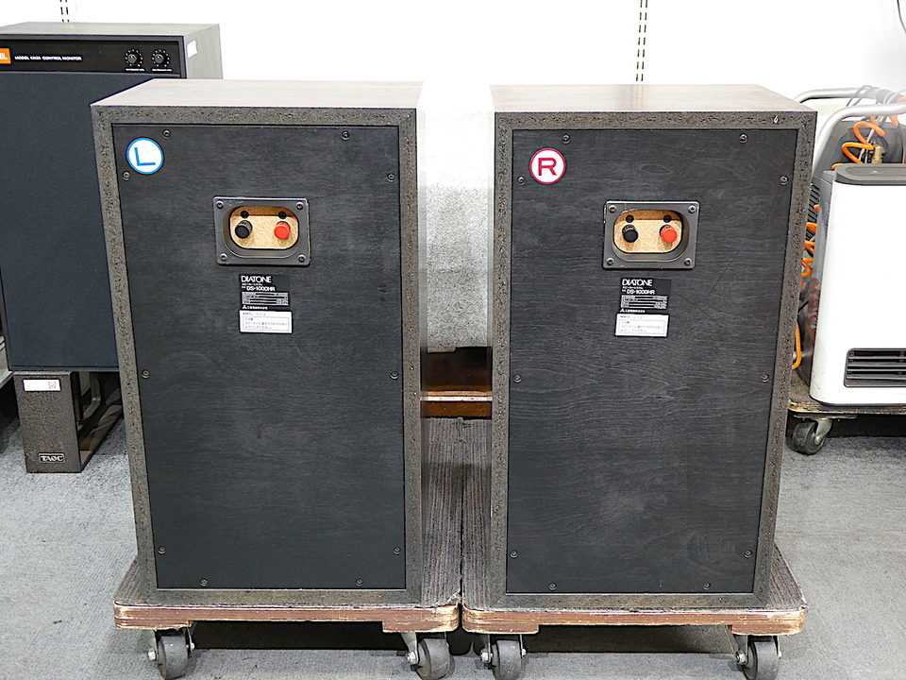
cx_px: 453
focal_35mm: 40
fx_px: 1047
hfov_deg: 46.8
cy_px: 340
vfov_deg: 36.0
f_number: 3.8
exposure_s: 1/3.2
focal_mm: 7.2
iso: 200
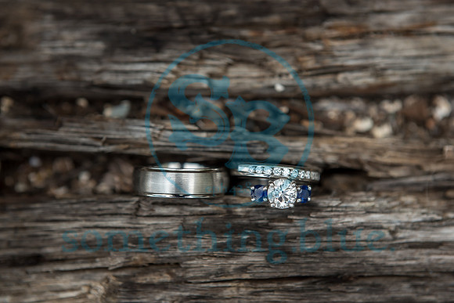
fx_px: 883
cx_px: 227
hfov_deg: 28.8
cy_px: 152
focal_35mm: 70
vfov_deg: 19.5
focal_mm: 70
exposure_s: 1/160
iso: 200
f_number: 4.5
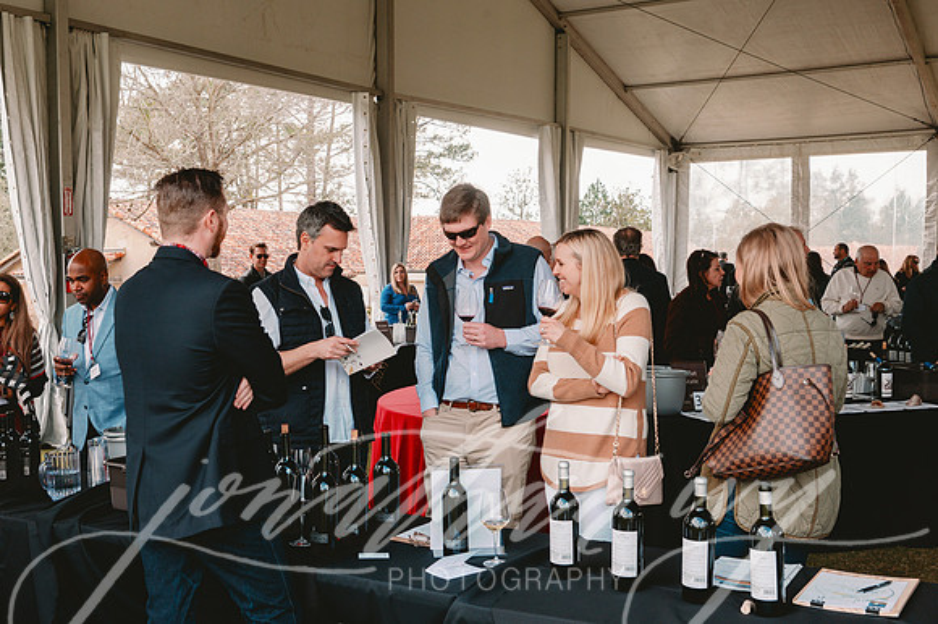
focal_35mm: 42
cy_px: 345
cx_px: 419
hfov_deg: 45.9
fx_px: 1106
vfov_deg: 31.5
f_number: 9
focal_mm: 38
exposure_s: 1/200
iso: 320
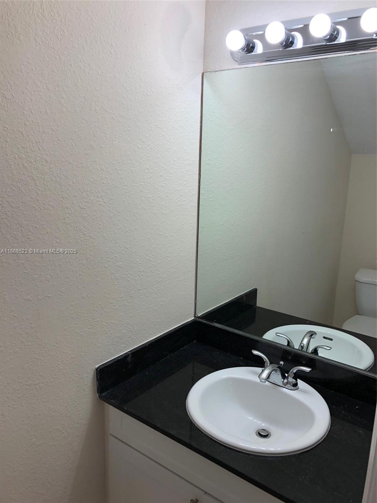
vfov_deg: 63.4
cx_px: 188
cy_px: 252
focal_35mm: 28
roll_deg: -1.6
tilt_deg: -11.7
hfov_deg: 49.7
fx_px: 407
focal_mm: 3.99
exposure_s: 1/120
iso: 32
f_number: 1.8
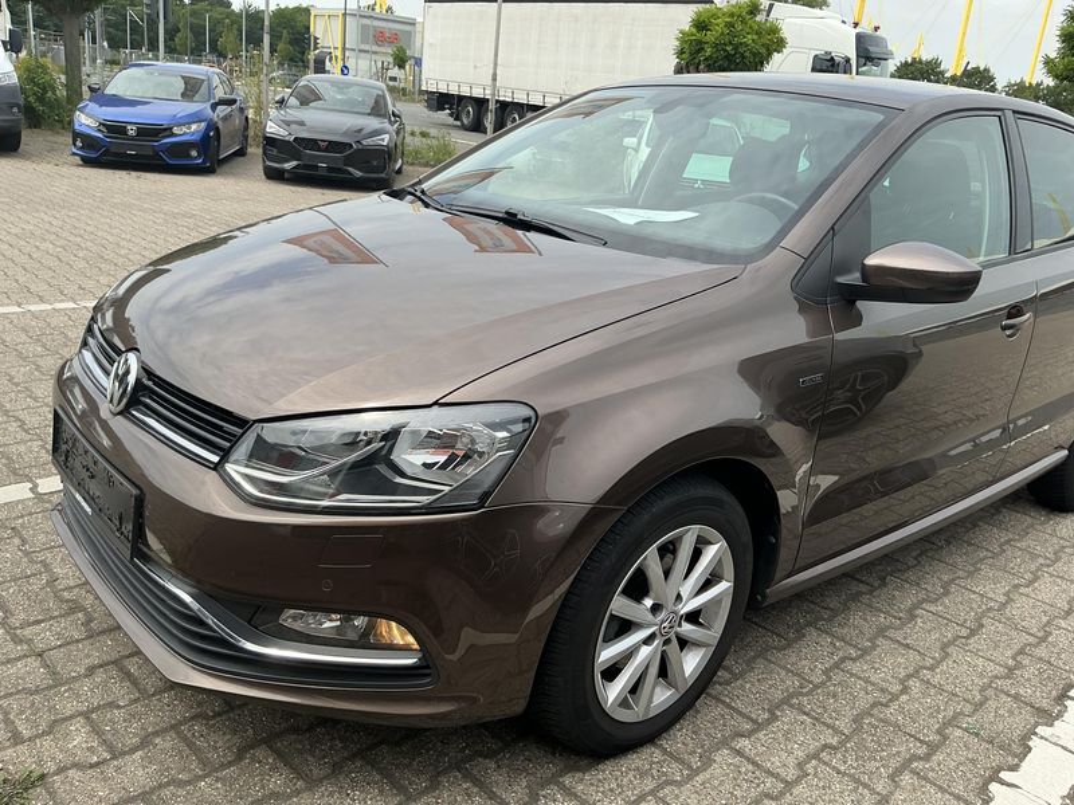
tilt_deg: -15.4
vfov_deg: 49.7
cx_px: 537
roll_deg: -3.3
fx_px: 869
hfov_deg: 63.4
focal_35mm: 28
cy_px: 402
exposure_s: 1/1055
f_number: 1.8
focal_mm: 3
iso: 25
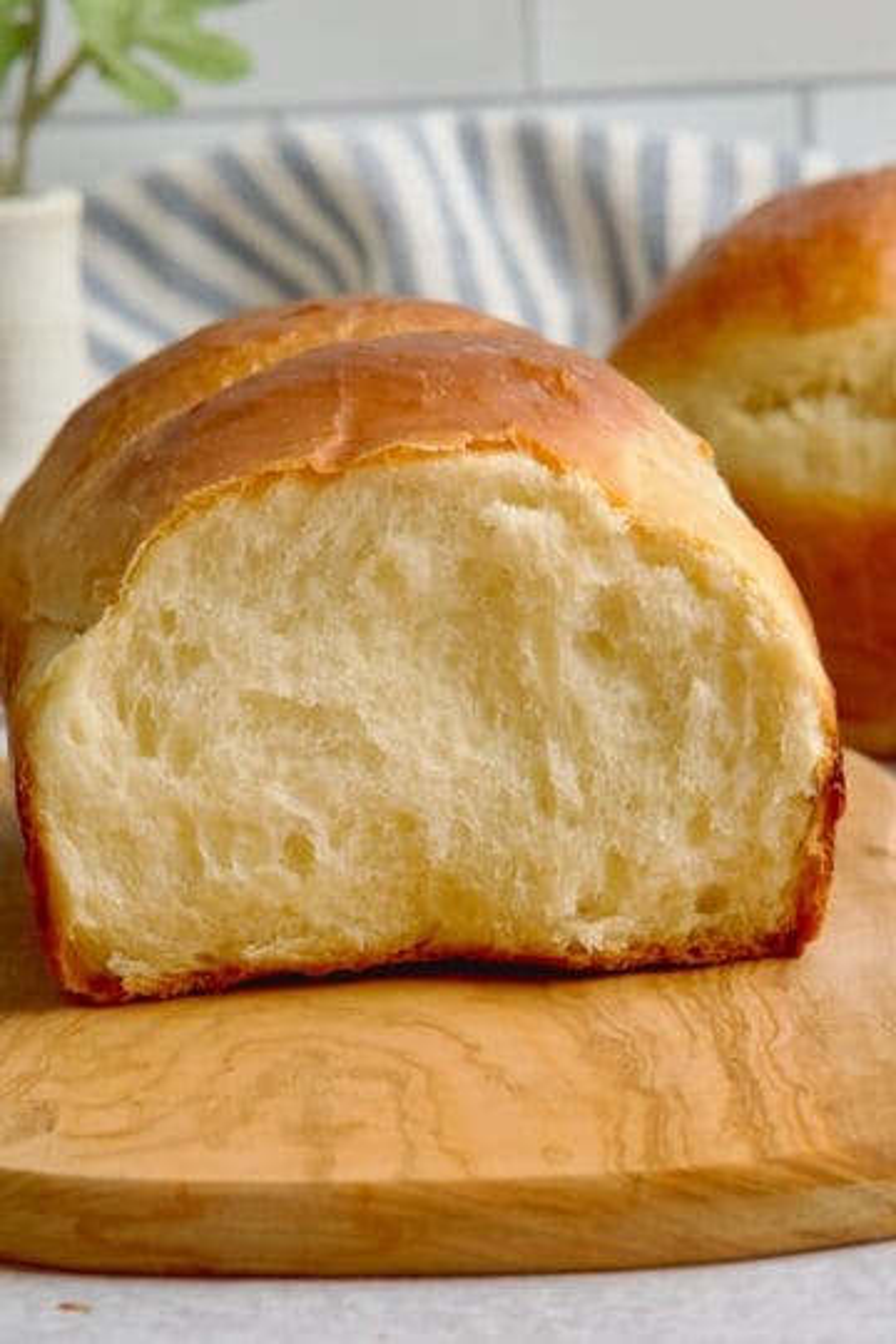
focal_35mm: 85
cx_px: 448
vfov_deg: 23.9
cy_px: 672
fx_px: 3173
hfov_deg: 16.1
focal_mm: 85
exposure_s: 1/160
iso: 1600
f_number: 11
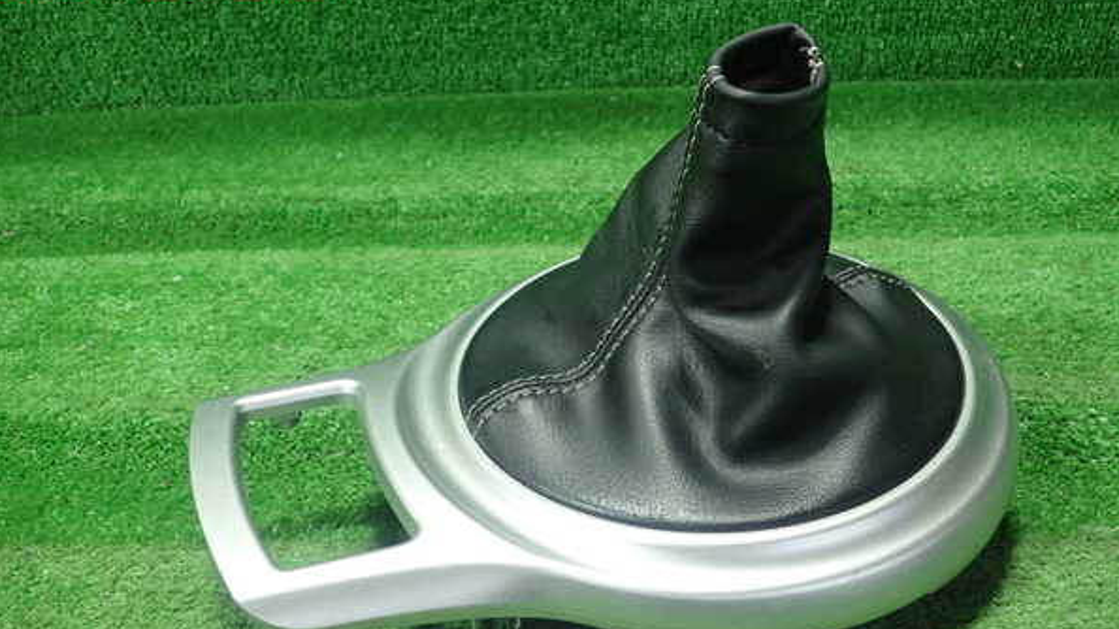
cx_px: 558
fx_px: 979
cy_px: 382
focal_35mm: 33
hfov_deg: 59.5
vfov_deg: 35.5
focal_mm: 5.5
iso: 500
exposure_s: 1/125
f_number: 2.3
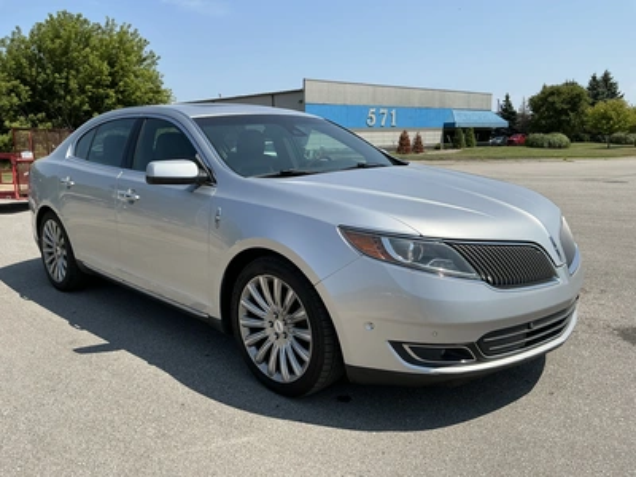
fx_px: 514
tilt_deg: -6.8
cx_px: 318
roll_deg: +1.1
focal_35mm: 28
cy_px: 238
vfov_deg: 49.7
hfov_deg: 63.4
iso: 25
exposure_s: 1/1984
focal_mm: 3
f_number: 1.8
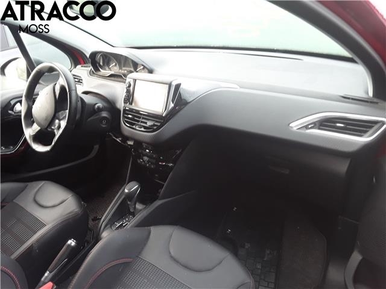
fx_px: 312
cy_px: 144
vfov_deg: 49.7
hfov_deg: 63.4
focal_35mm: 28
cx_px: 193
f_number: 1.9
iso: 50
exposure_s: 1/50
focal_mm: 2.91
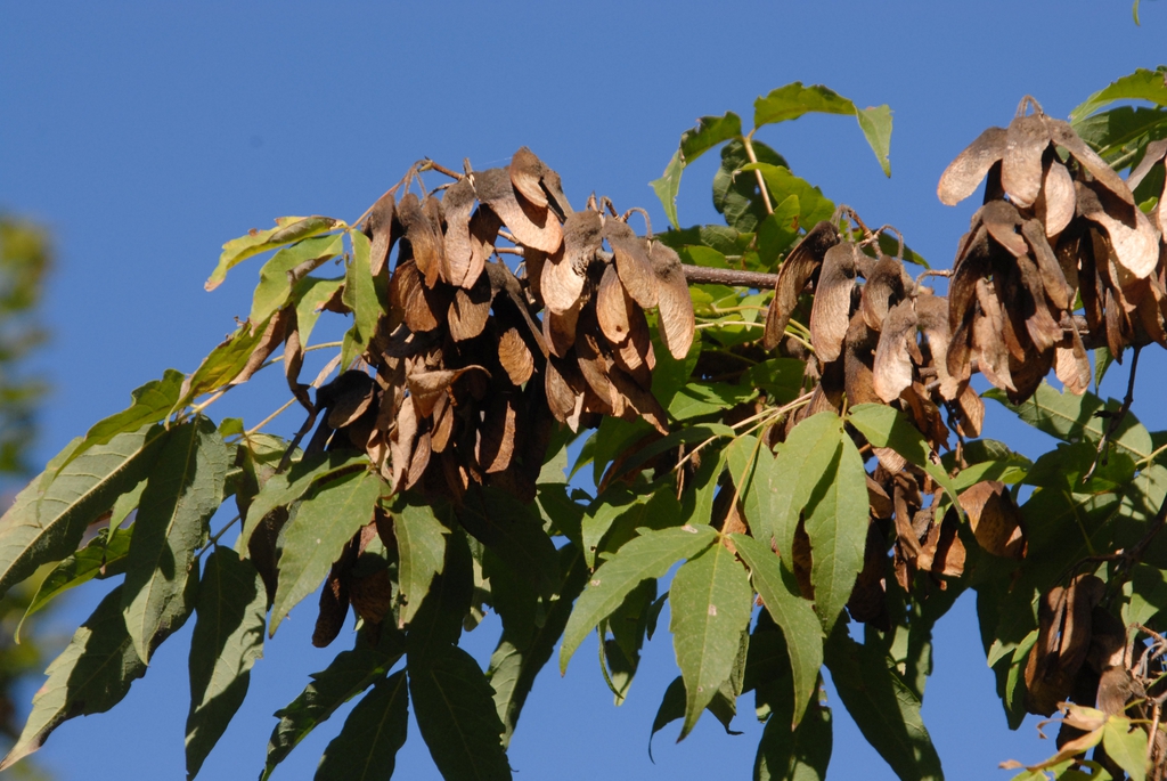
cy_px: 390
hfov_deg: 10.5
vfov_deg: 7.1
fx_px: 6327
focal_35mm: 195
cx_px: 584
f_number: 9
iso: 400
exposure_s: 1/320
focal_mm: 130
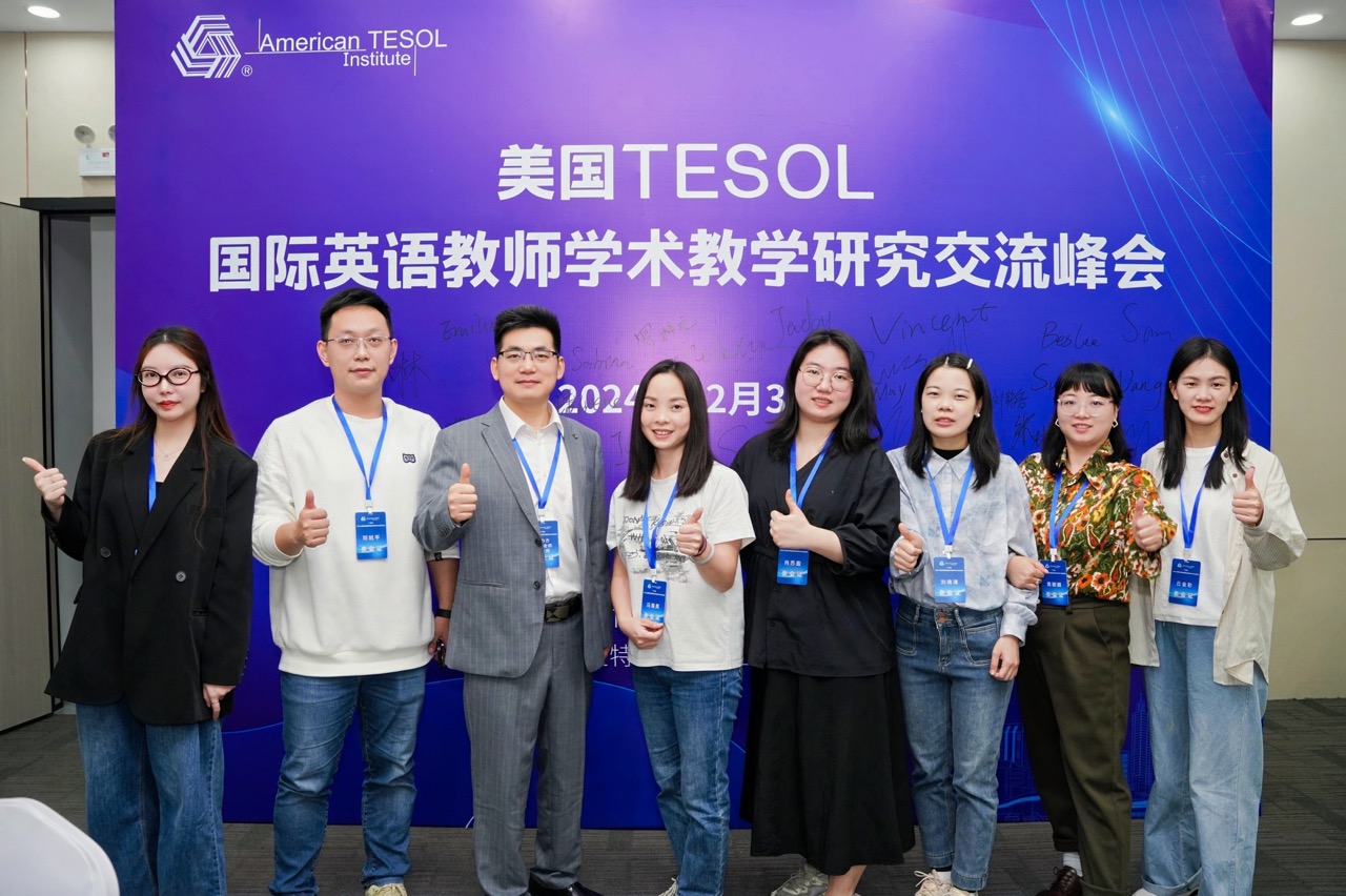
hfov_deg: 63.5
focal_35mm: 29
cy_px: 448
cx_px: 673
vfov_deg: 44.8
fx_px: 1087
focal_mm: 29.1
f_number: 4
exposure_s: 1/161
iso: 800
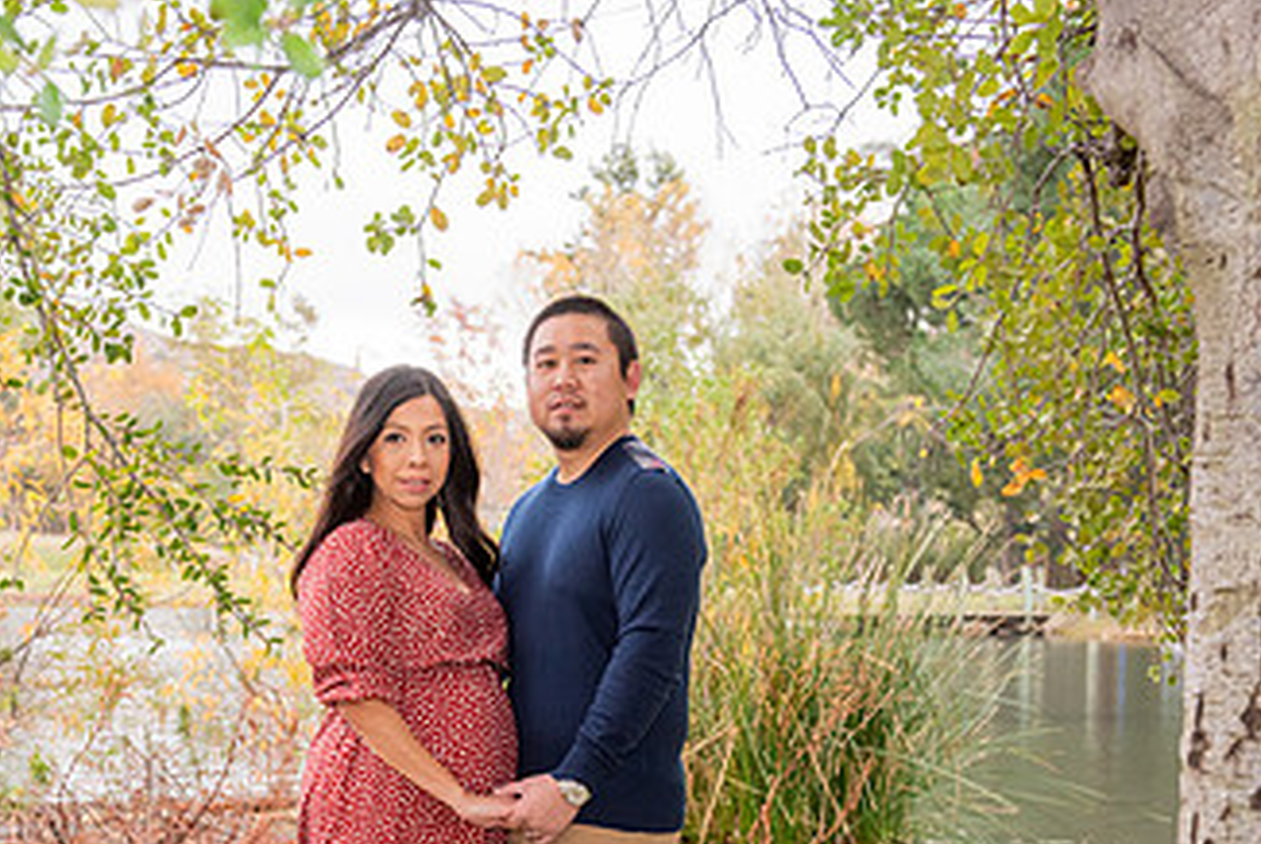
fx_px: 2805
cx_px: 433
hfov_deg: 25.2
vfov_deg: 16.9
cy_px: 710
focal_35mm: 80
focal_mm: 45
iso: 800
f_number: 5
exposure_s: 1/125
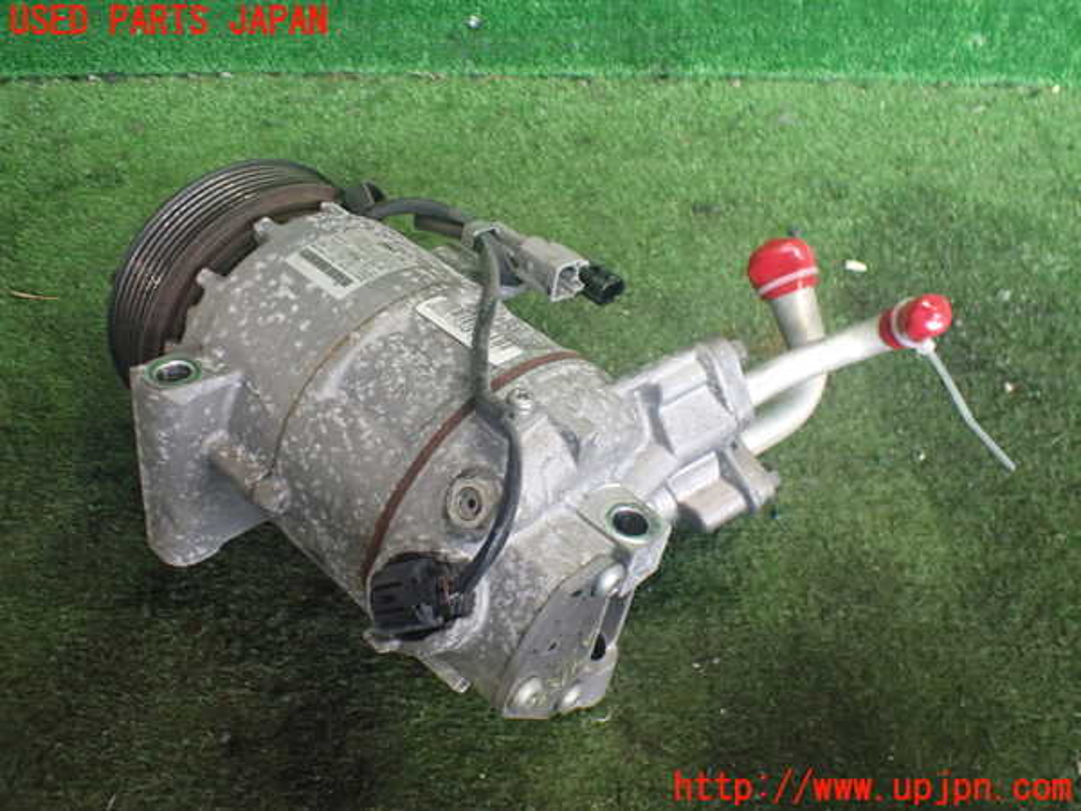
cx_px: 540
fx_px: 937
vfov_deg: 46.8
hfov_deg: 60.0
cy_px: 406
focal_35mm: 30
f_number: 2.3
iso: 640
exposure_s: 1/125
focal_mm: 5.4
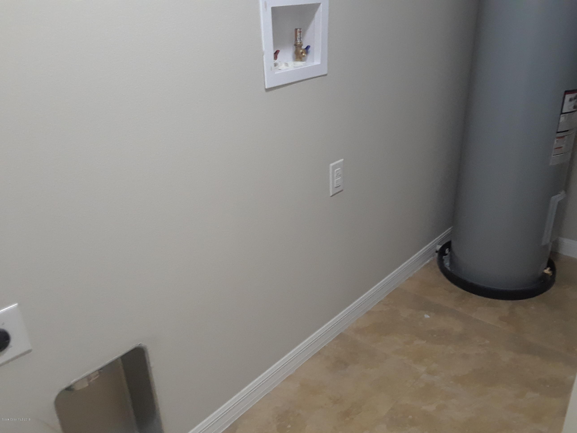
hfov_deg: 60.0
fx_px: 500
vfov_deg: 46.8
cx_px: 288
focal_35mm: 30
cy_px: 216
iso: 200
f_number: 1.9
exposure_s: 1/30
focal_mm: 2.47
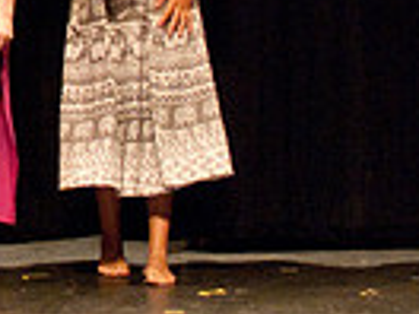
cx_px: -263
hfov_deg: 10.6
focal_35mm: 178
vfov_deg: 8.1
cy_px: -197
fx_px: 2155
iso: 1000
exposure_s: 1/125
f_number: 2.8
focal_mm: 28
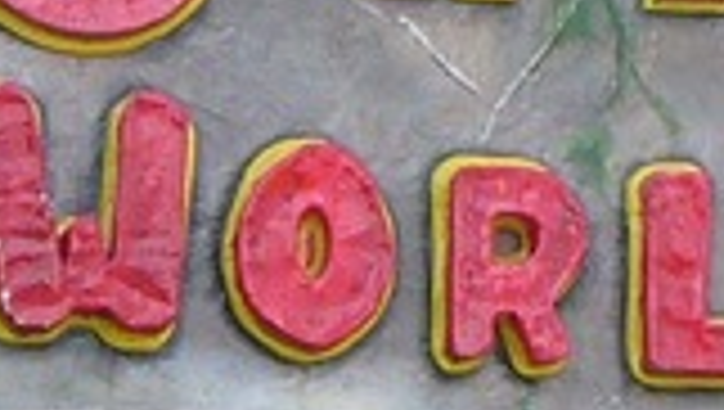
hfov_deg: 2.5
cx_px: 468
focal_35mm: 879
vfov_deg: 1.4
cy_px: 270
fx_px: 16894
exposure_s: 1/200
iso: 80
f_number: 3.5
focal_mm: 17.2
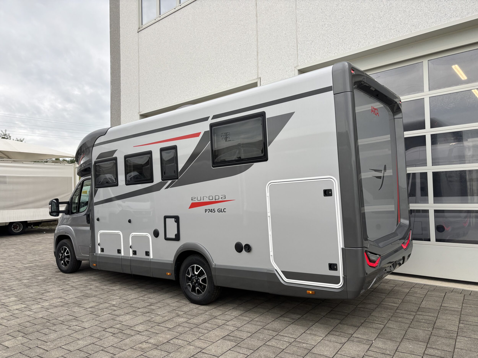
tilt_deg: +2.5
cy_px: 179
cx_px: 239
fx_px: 359
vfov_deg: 53.1
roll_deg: +1.3
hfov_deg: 67.3
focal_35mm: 26
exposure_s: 1/458
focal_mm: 5.96
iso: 50
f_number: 1.6
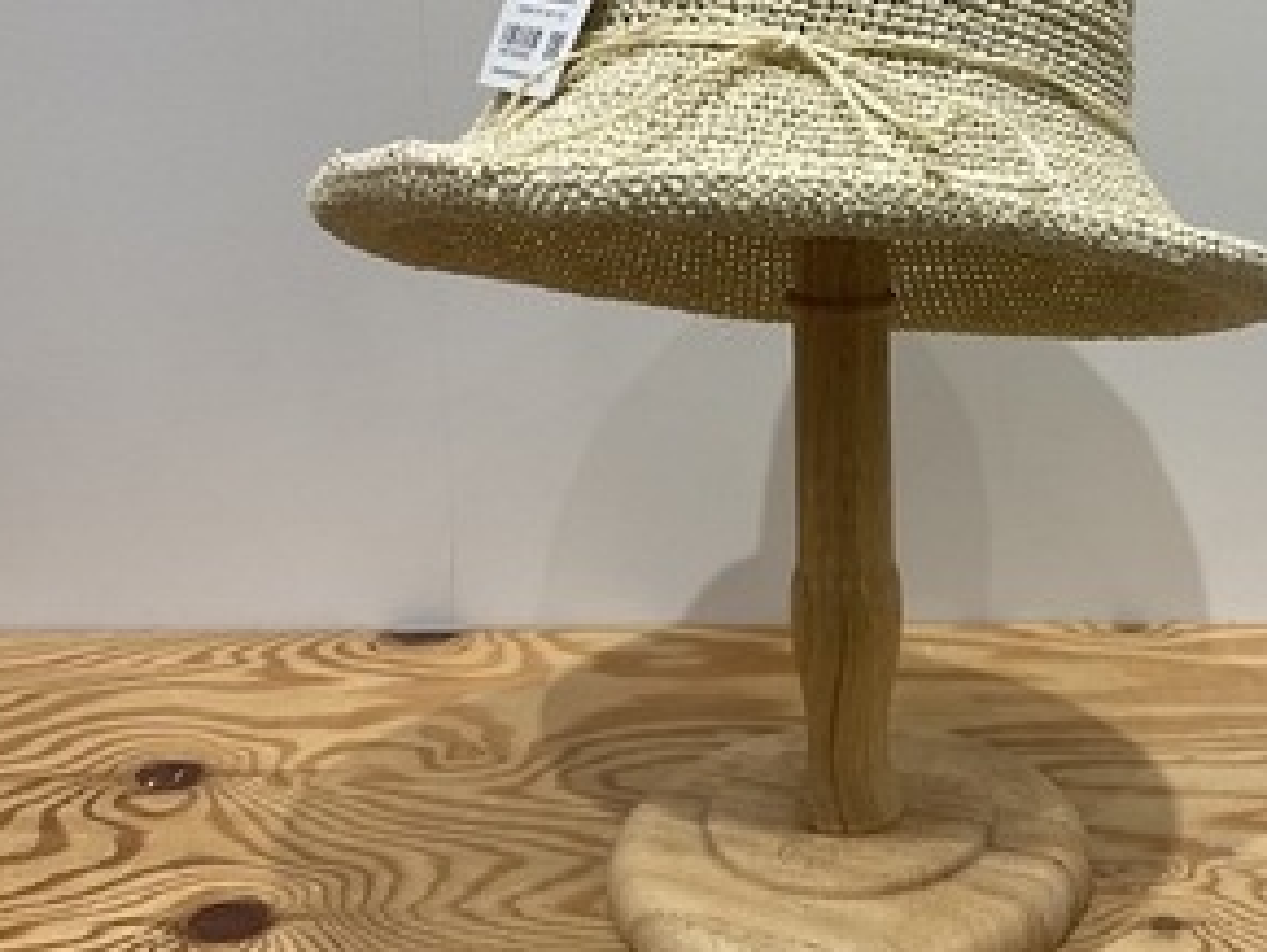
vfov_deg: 29.0
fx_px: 1832
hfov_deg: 37.1
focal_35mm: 50
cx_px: 966
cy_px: 330
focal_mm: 3
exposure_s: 1/120
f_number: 1.8
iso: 50
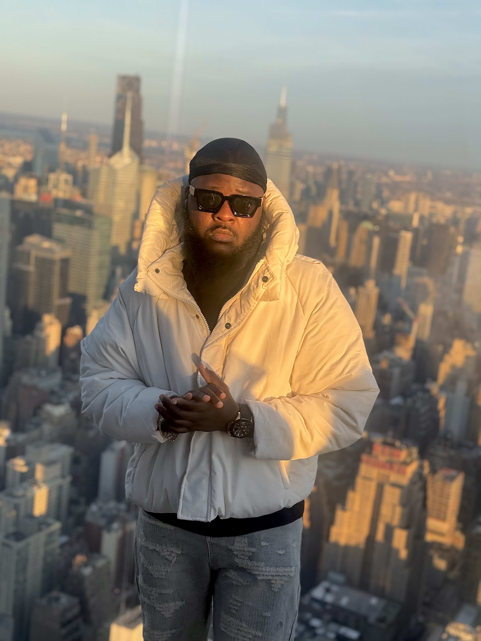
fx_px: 889
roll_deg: -7.7
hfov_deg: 30.3
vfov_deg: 39.7
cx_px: 240
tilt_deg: -12.2
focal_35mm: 48
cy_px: 320
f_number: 1.78
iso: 80
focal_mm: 6.76
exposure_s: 1/1100
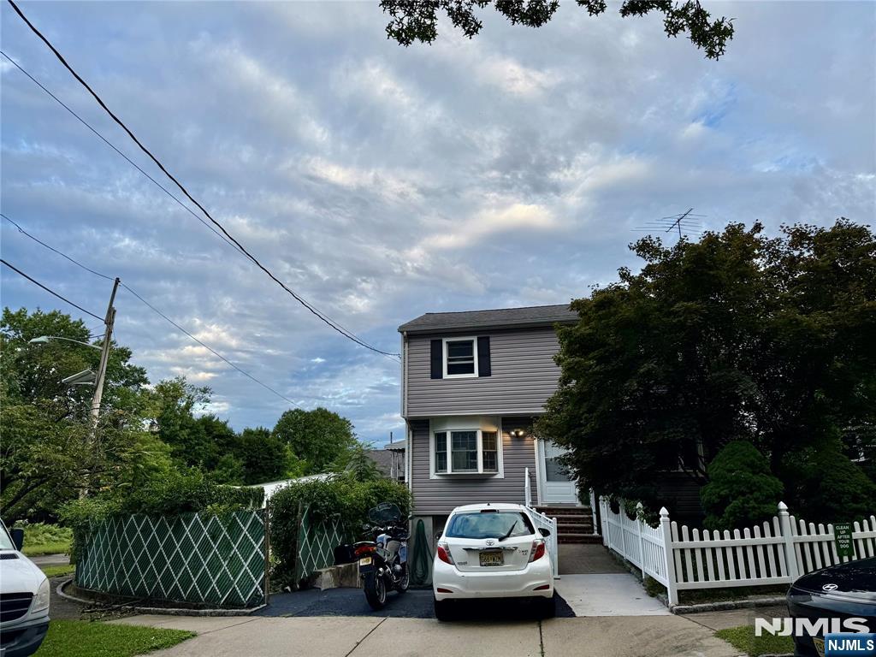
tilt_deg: +15.8
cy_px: 328
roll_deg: +0.3
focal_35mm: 24
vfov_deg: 56.8
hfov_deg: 71.6
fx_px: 607
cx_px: 438
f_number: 1.78
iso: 80
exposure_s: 1/772
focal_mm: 6.76
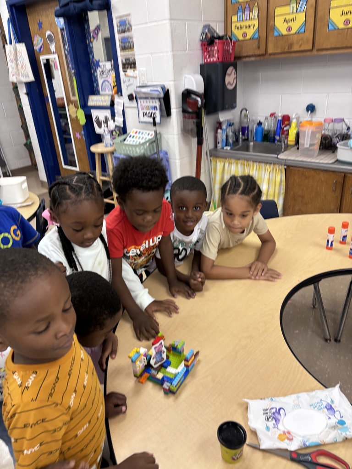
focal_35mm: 26
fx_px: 353
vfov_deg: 67.3
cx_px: 176
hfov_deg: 53.1
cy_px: 234
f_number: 1.6
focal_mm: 5.96
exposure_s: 1/60
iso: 100
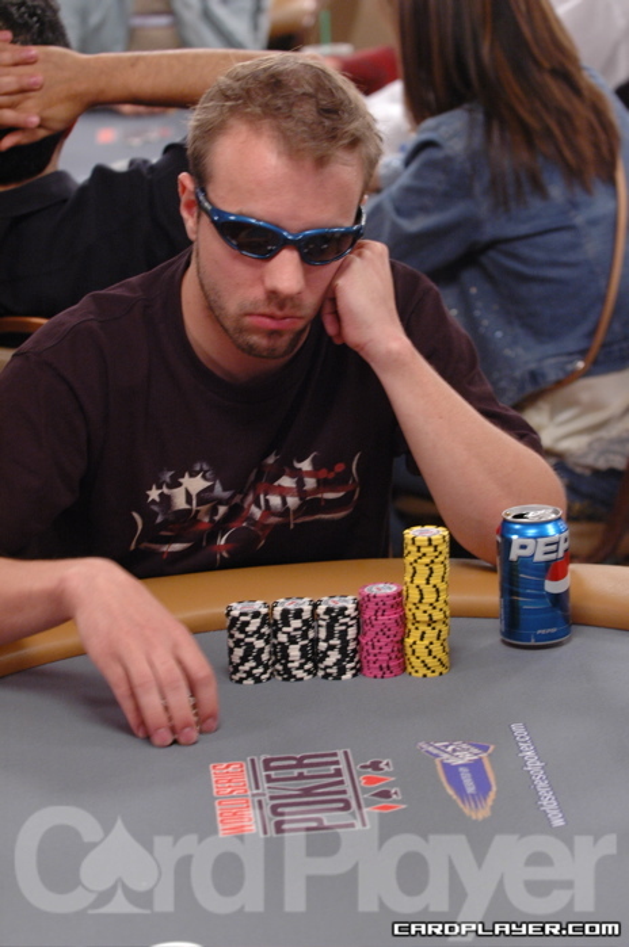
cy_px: 474
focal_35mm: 105
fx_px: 2760
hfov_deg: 13.0
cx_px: 314
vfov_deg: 19.5
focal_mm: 70
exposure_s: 1/30
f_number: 3.5
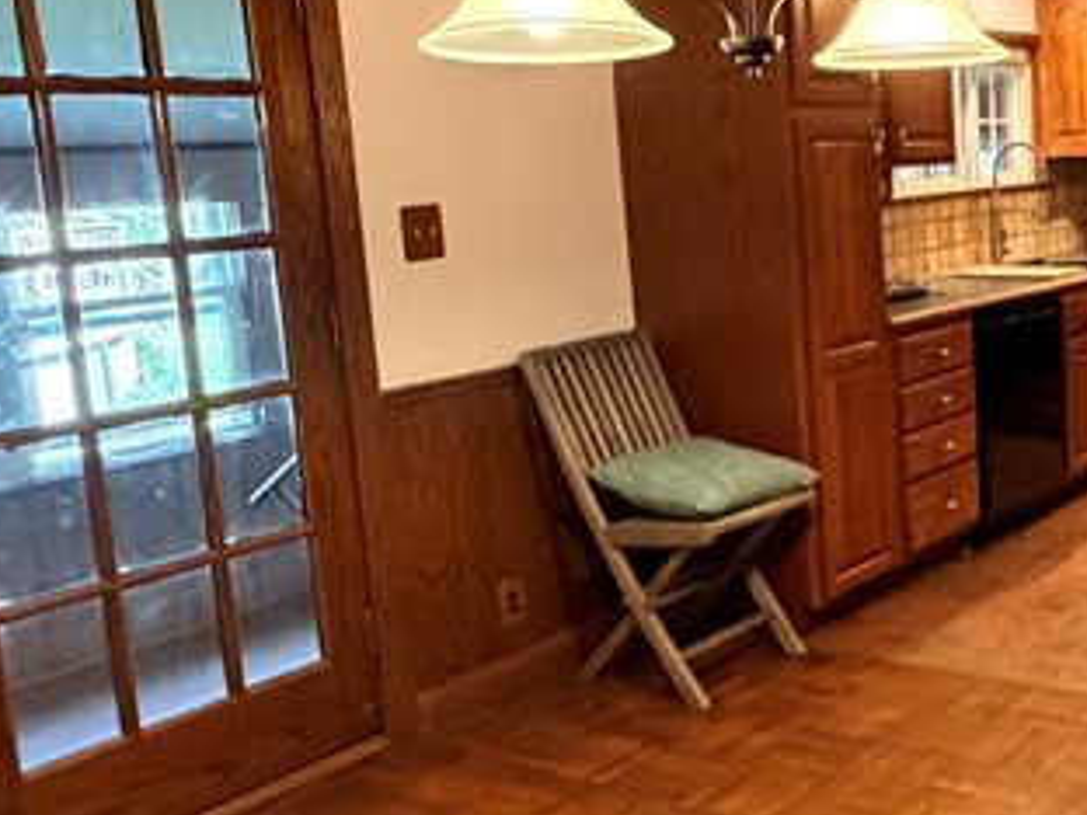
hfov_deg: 38.1
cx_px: 1003
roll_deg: +2.4
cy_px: 369
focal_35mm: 46
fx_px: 1444
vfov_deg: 31.5
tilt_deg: -8.9
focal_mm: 2.22
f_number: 2.2
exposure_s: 1/60
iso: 1000
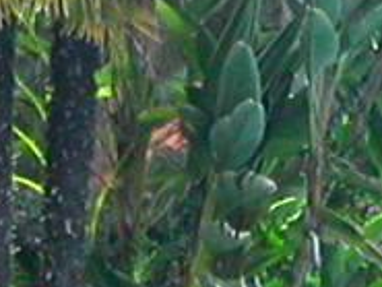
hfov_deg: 7.7
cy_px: 74
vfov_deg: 5.8
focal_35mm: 256
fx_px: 2827
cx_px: 250
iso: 258
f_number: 2.7
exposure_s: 1/5.2
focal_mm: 5.6
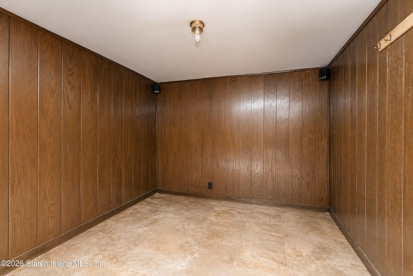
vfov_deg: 77.3
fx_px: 172
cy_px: 138
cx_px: 206
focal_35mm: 15
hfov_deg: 100.4
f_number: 8
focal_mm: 10
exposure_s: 1/80
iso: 2000
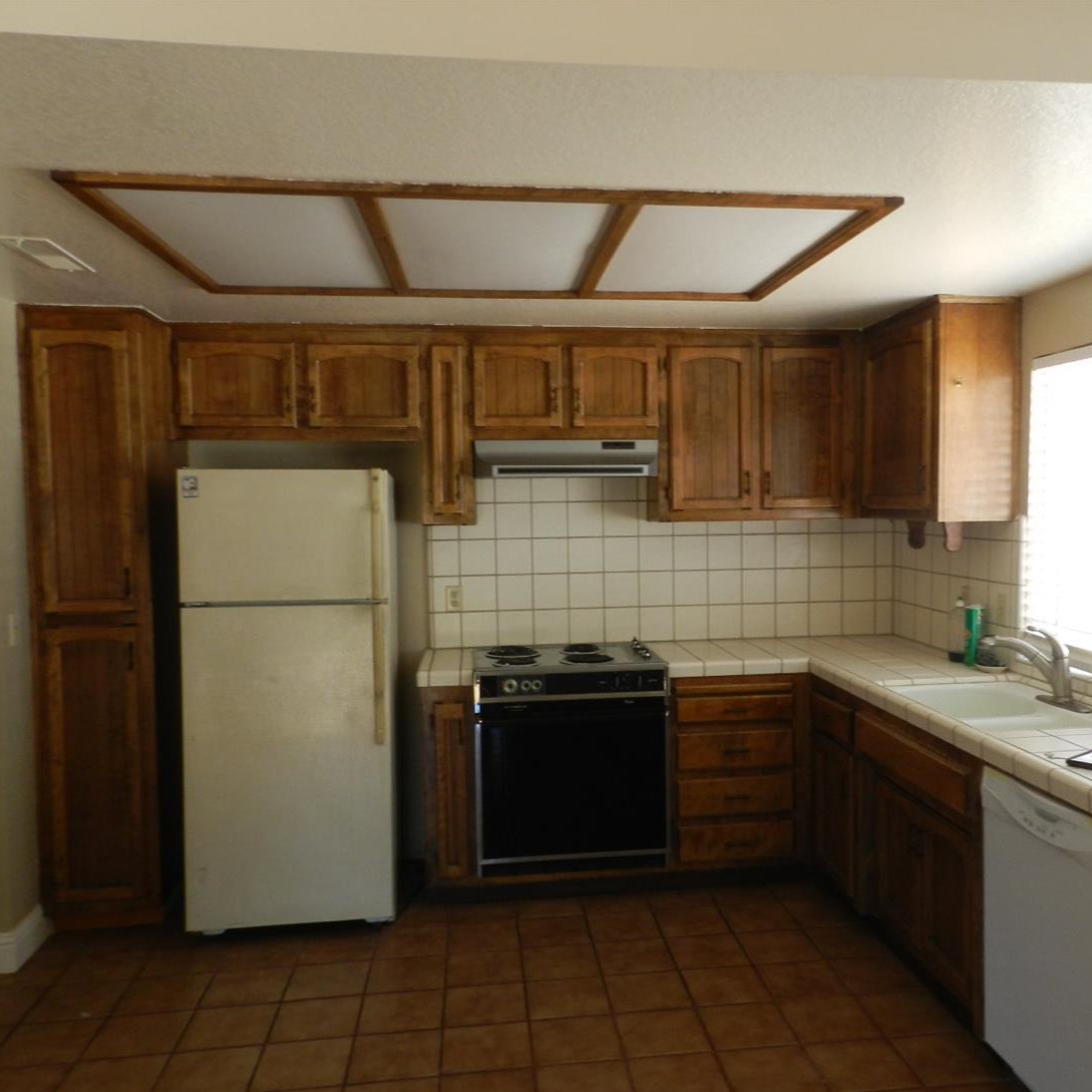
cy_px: 562
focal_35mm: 28
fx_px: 999
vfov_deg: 57.3
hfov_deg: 57.1
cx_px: 619
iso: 160
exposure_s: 1/30
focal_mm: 4
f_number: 3.4
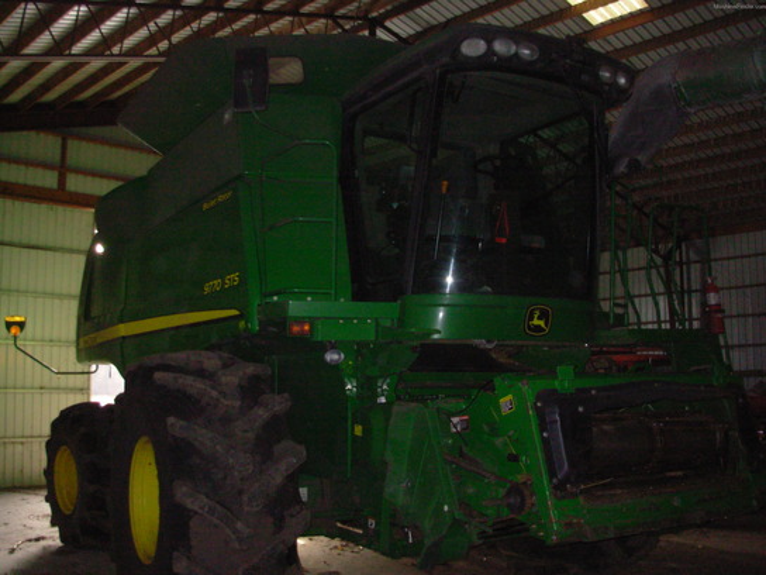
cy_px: 288
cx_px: 383
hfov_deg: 49.0
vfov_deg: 37.7
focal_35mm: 38
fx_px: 841
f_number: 2.9
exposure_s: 1/128
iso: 200
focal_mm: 6.3
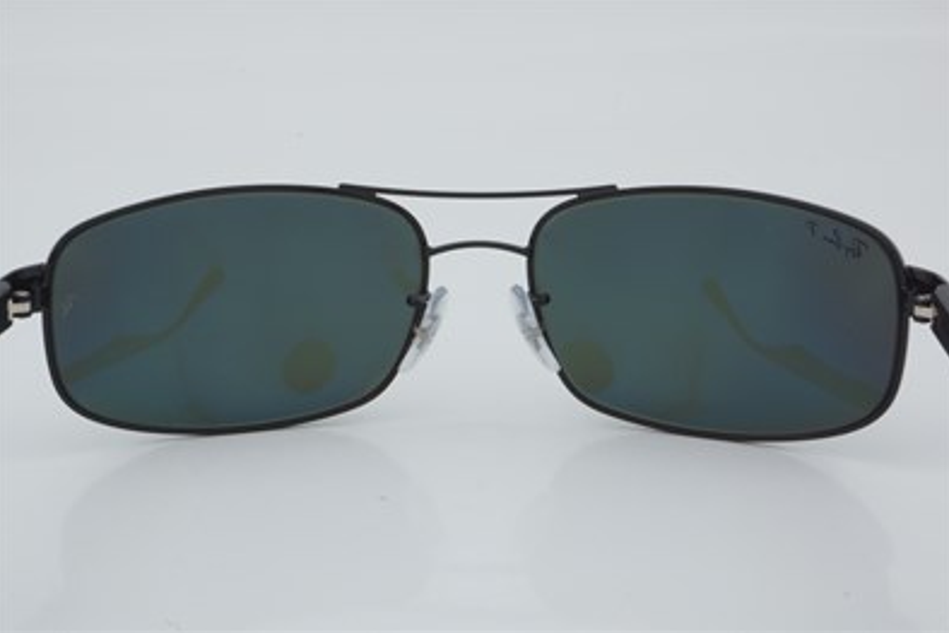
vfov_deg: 18.0
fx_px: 2004
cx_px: 477
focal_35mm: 76
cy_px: 315
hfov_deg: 26.6
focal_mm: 50
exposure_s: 1/4
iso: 100
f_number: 29
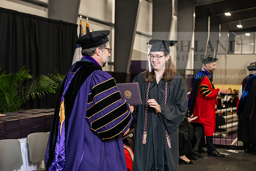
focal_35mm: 70
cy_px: 86
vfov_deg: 19.5
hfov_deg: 28.8
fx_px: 498
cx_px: 128
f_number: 5
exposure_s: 1/200
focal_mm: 70
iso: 2500
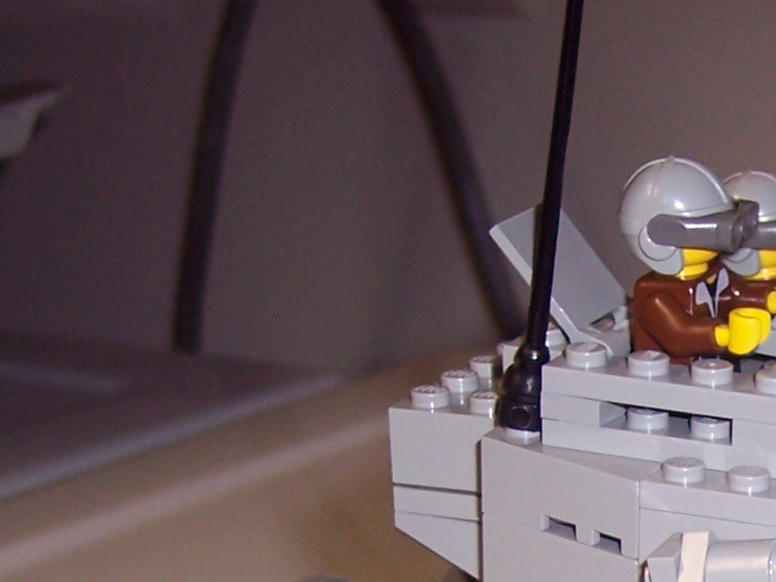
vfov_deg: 11.0
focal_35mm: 130
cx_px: 1027
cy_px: 832
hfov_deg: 14.5
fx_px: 2915
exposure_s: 1/60
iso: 100
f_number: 2.8
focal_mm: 8
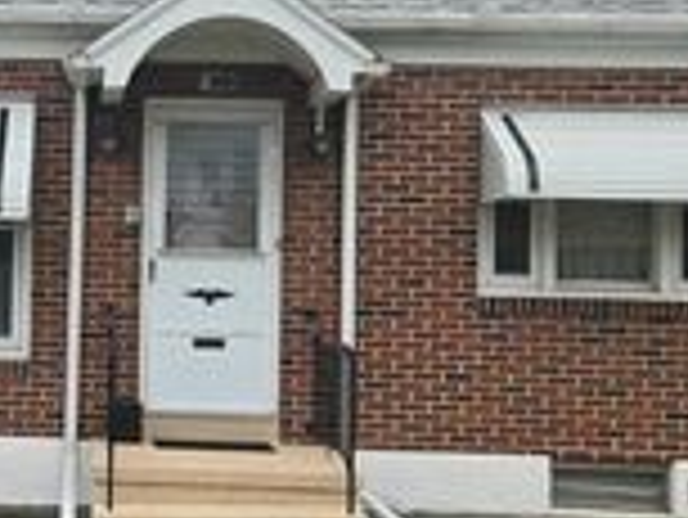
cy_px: 214
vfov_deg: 19.6
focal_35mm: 75
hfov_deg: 24.7
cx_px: -9
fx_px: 1492
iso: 25
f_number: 1.8
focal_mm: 5.4
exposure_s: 1/1936
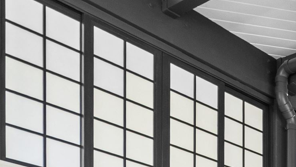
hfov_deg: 23.5
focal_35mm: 70
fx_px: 549
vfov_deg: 14.2
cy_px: 340
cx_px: 456
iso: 400
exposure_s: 1/2
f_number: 7.1
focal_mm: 16
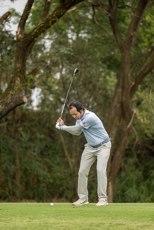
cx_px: 77
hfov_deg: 9.1
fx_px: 962
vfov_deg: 13.7
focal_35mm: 150
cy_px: 115
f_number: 2.8
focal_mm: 150
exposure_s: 1/2000
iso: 640
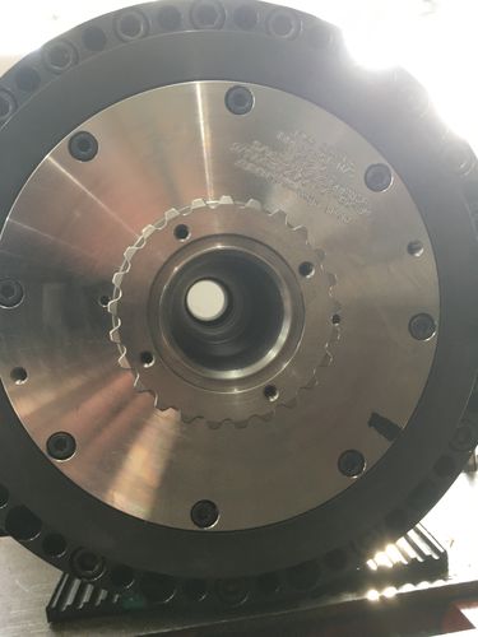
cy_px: 318
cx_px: 239
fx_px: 534
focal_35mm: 29
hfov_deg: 48.2
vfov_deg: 61.7
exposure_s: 1/33
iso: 125
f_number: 2.2
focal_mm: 4.15
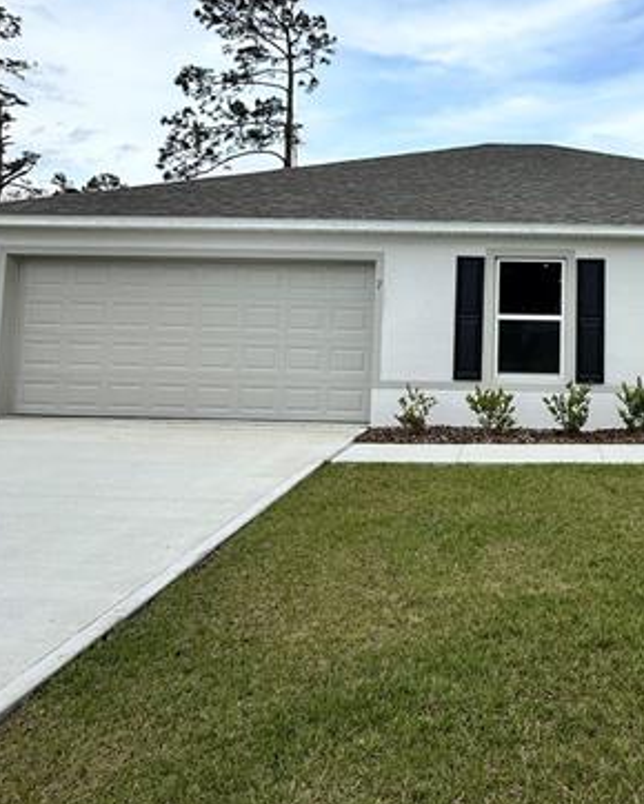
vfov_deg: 59.0
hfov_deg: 47.1
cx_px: 522
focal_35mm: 29
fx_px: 690
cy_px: 264
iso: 40
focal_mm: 2.22
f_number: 2.2
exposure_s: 1/2564
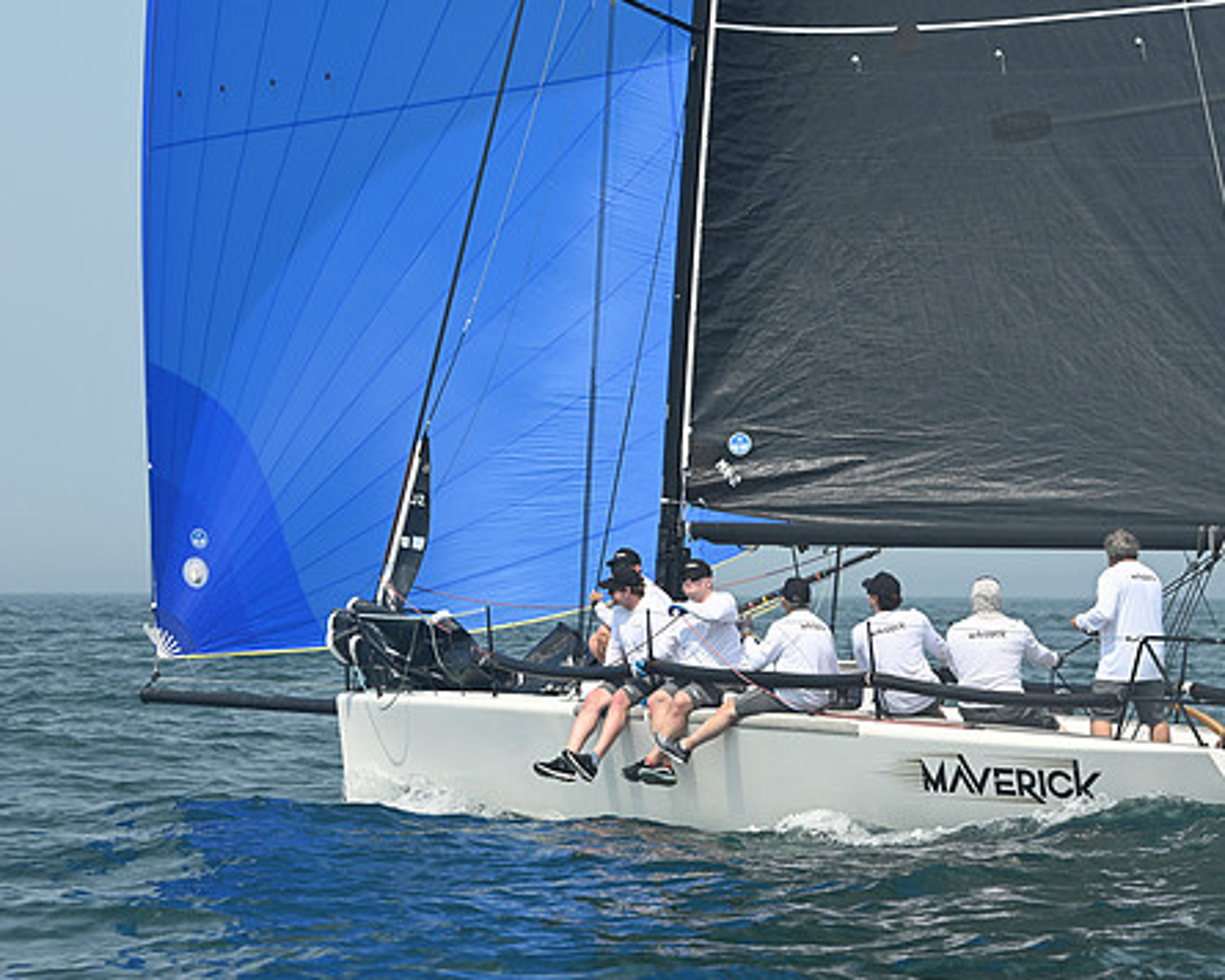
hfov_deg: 14.1
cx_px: 639
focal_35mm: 137
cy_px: 483
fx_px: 4967
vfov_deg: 11.3
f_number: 7.1
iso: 320
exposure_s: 1/1250
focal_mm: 112
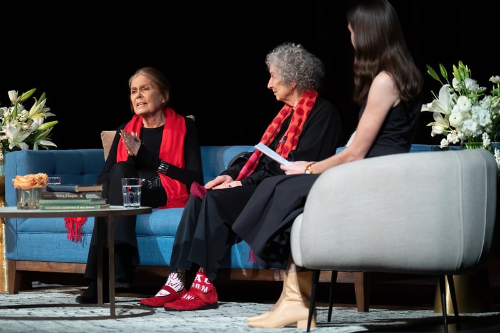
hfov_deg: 12.2
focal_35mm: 169
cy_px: 151
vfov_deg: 8.1
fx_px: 2345
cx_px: 216
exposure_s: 1/200
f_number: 4
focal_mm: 146
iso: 5000
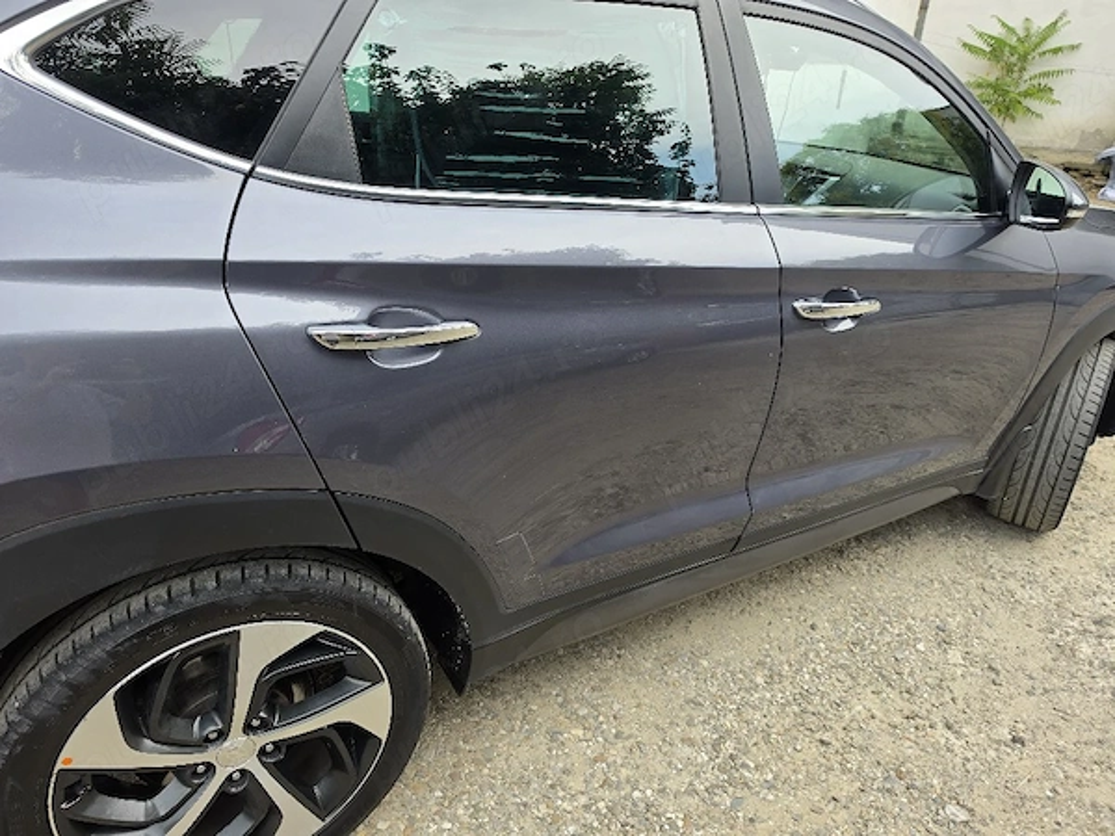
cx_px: 558
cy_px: 418
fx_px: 741
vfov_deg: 58.9
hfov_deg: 73.9
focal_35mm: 23
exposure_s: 1/182
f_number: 1.4
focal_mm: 6.5
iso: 25
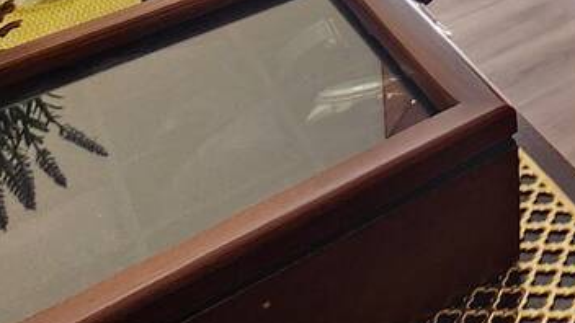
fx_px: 884
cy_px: -533
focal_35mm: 58
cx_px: 964
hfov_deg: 23.7
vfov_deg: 13.0
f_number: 2.2
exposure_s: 1/60
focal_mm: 2.2
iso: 125
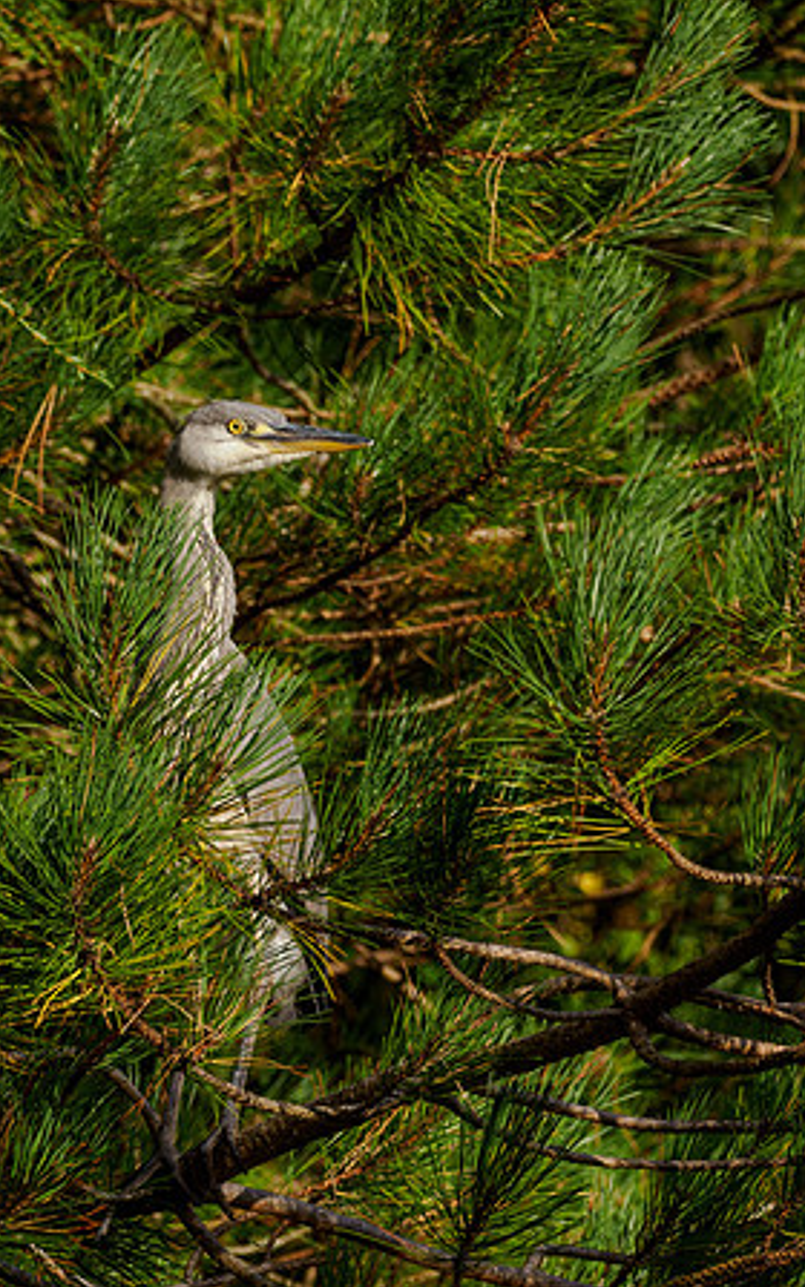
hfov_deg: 1.3
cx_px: 84
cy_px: 636
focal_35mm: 1024
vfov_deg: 2.1
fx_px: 35945
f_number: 5
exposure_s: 1/1250
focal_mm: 300
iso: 200
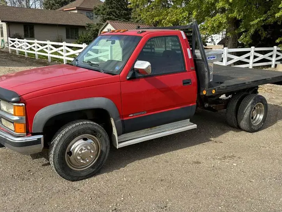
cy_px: 97
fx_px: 261
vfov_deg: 44.1
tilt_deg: -12.7
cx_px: 134
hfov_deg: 56.8
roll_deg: -2.3
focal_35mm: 32
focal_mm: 6.86
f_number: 1.78
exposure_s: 1/2660
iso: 80
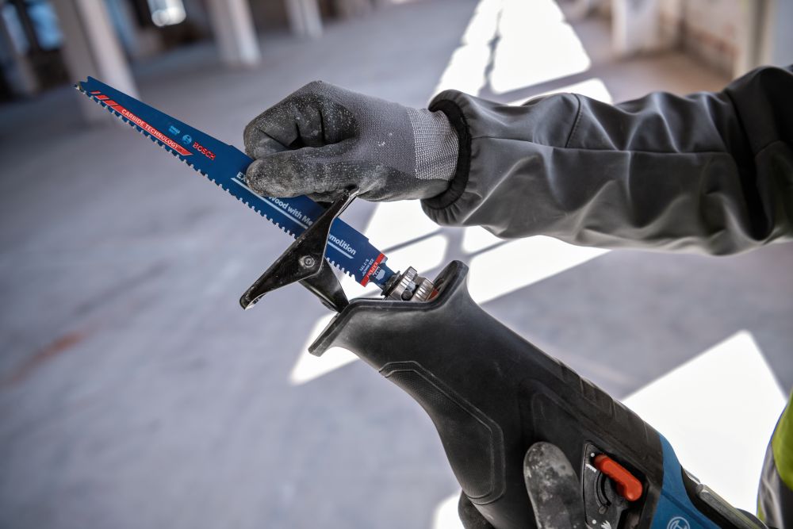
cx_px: 396
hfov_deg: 60.3
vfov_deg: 42.3
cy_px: 264
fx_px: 683
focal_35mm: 31
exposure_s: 1/60
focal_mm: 31
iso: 200
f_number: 3.5
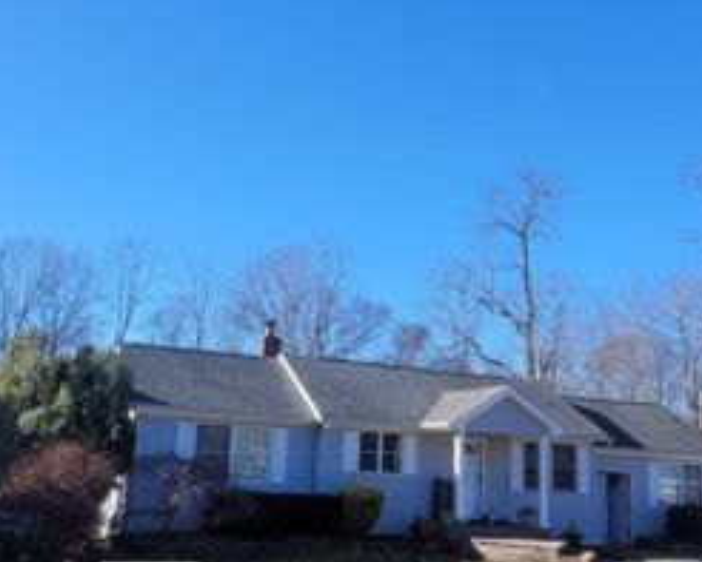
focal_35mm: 33
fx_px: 686
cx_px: 311
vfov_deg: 44.3
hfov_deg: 54.1
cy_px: 337
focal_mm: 2.2
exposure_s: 1/1067
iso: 64
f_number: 2.2
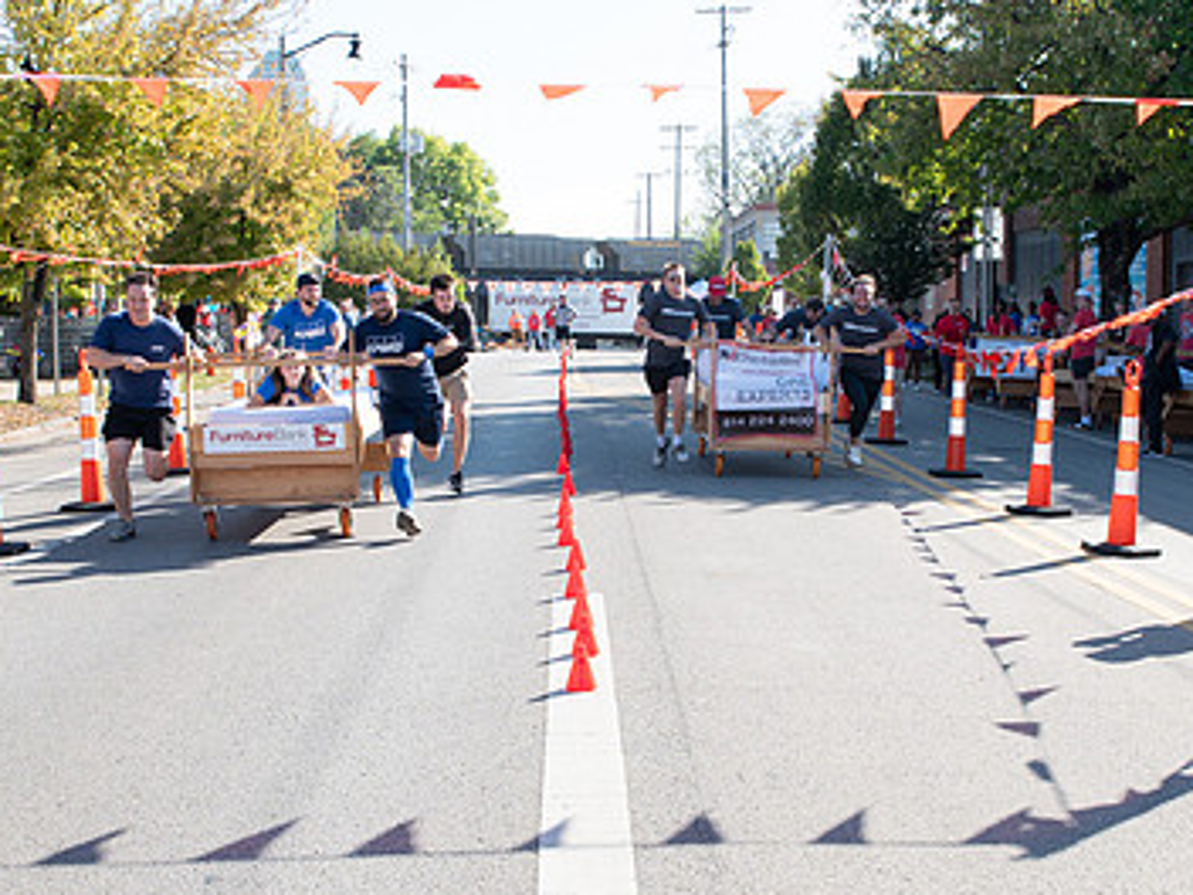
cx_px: 640
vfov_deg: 31.5
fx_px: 1585
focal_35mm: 46
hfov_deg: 41.2
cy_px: 460
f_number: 9
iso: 320
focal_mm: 24
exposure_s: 1/200
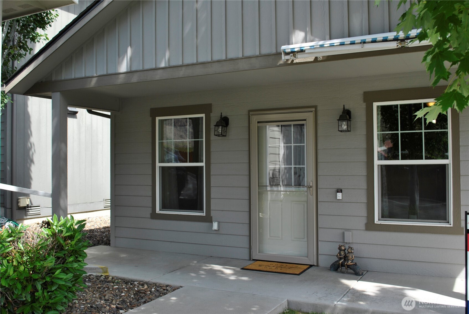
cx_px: 234
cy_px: 157
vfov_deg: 37.0
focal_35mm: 36
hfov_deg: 53.1
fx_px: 470
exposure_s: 1/160
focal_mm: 24
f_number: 6.3
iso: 100
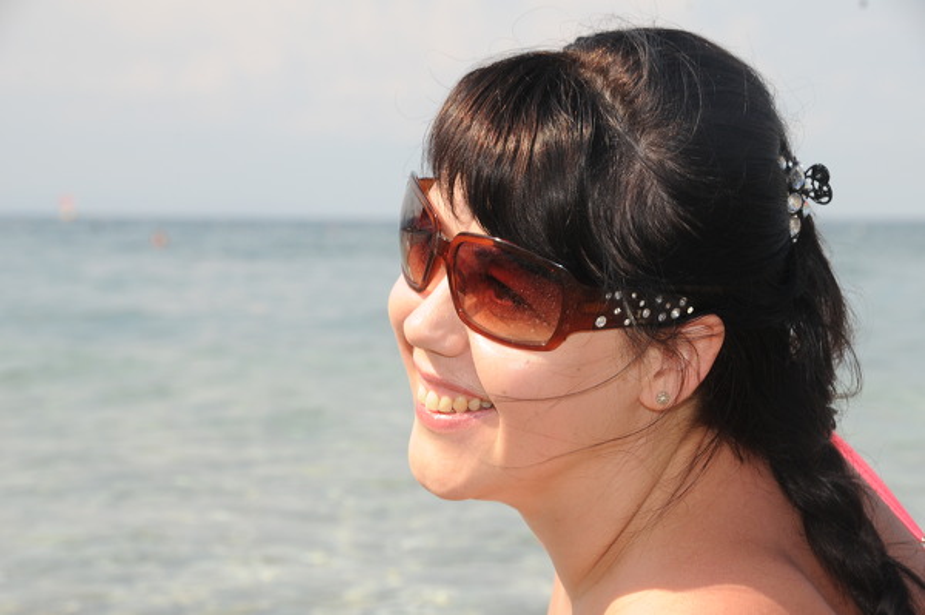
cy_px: 308
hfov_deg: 15.2
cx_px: 462
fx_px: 3466
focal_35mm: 135
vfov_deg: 10.1
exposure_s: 1/250
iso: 250
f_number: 11
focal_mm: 90
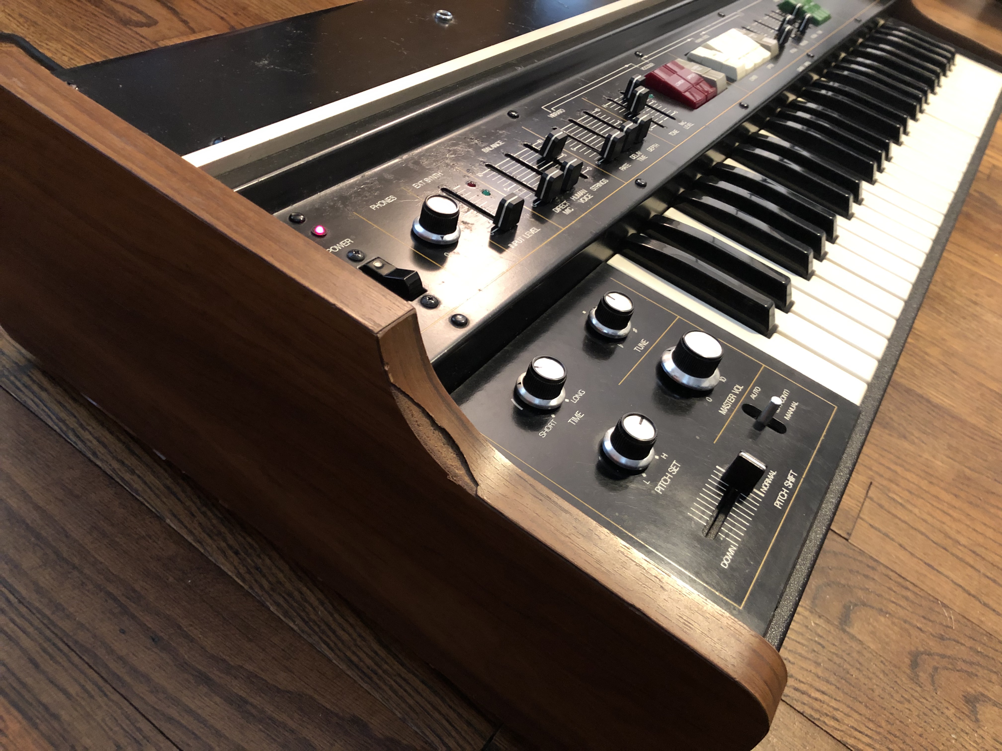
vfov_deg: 49.7
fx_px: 810
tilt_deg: -42.1
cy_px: 376
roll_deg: -19.5
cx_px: 501
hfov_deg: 63.4
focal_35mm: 28
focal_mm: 3.99
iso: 80
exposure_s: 1/4
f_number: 1.8
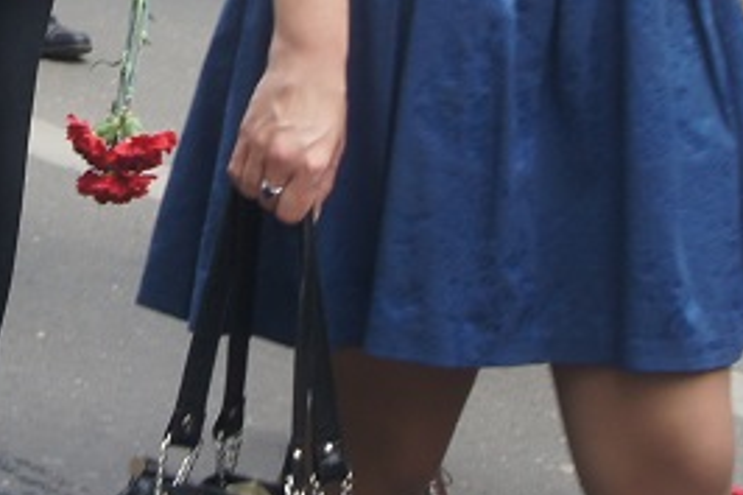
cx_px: 109
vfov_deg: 6.4
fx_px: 4323
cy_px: -466
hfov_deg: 9.8
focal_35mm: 210
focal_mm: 27
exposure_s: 1/100
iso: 200
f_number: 5.6
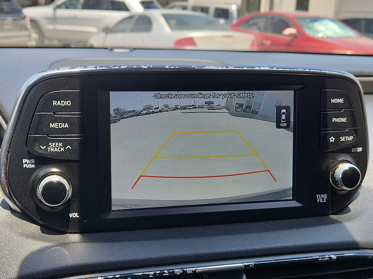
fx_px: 248
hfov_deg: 73.9
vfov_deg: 58.9
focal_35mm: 23
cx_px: 186
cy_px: 140
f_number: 1.8
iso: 50
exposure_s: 1/200
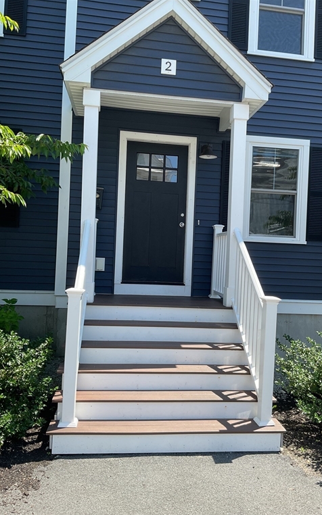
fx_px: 435
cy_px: 259
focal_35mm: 31
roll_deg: -2.2
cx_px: 184
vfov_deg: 61.2
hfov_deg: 40.5
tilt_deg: -0.7
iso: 16
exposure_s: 1/759
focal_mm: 3
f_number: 1.8
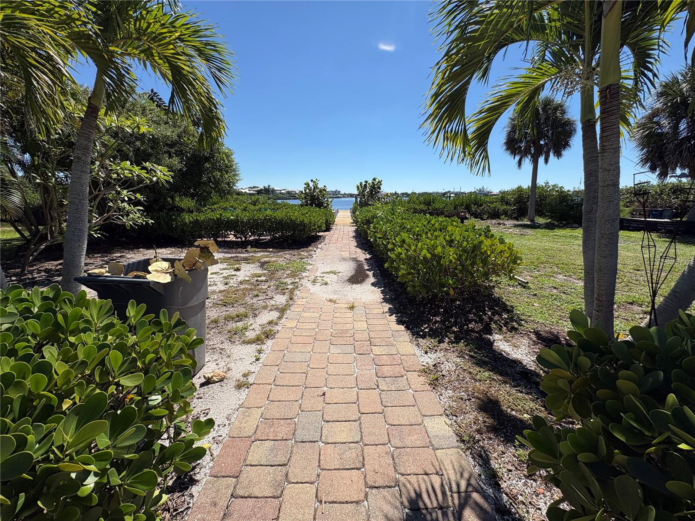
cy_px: 260
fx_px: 281
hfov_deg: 102.1
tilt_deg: -12.2
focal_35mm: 14
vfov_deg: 85.7
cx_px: 348
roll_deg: +1.3
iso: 50
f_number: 2.2
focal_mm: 2.22
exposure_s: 1/2770
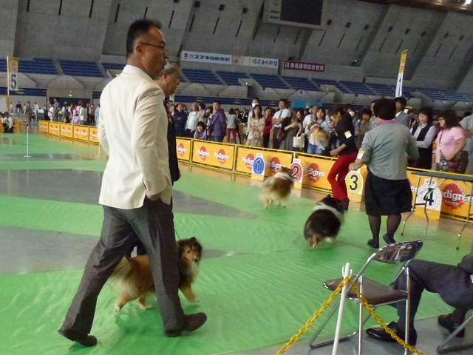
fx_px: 328
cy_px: 178
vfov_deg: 56.8
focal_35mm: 24
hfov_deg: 71.6
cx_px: 236
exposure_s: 1/400
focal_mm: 4.3
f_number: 3.3
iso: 800
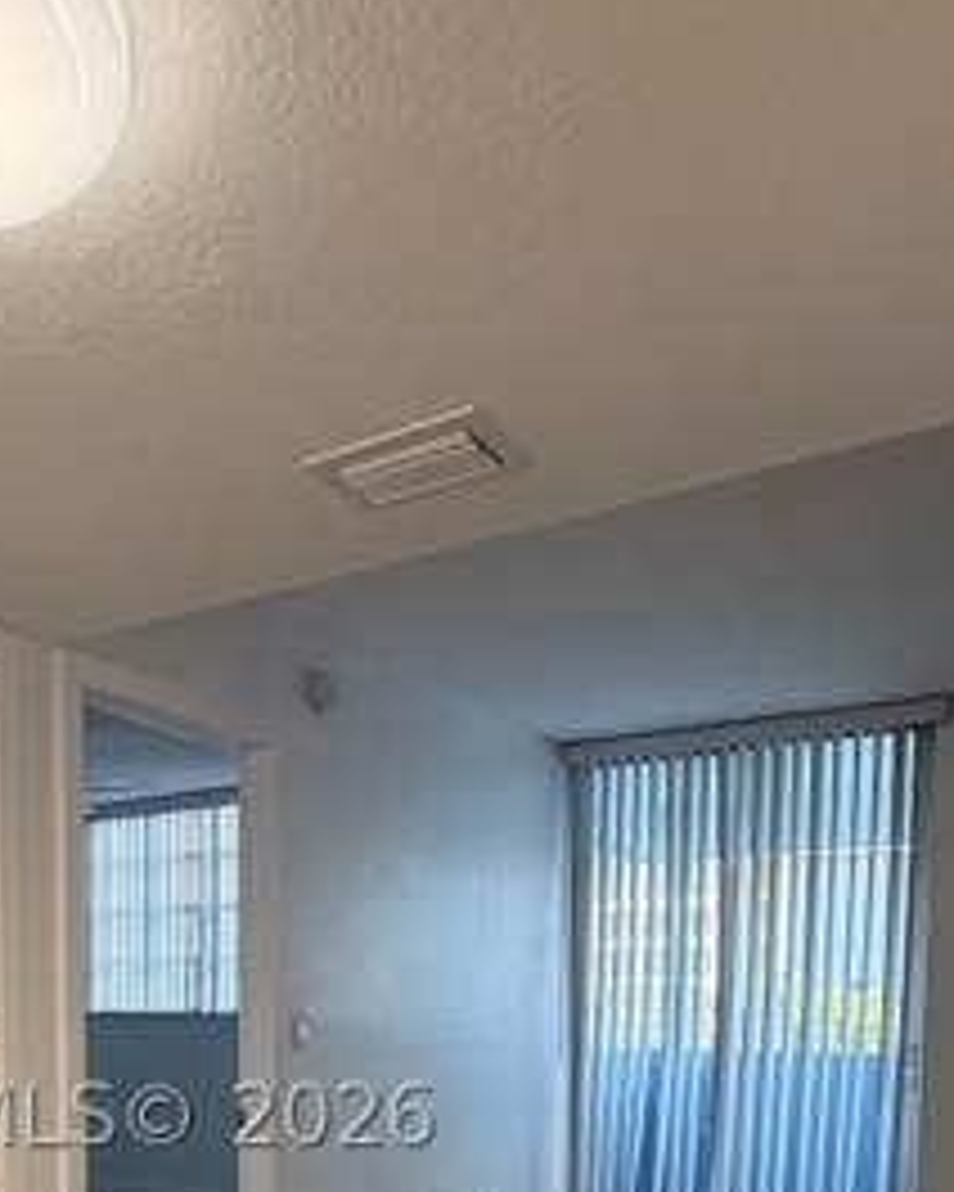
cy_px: 1116
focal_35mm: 33
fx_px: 1165
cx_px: 328
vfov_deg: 47.5
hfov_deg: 44.0
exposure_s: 1/120
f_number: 2.2
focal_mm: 2.22
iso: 160
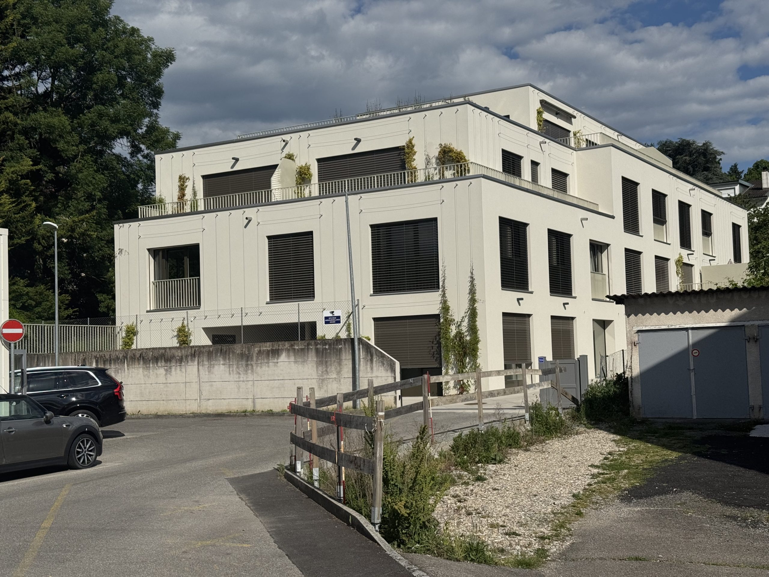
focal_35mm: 48
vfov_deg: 30.3
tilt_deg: +3.9
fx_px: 1066
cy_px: 288
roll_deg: +0.8
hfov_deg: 39.7
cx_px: 384
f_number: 1.78
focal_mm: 6.76
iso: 64
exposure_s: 1/12500
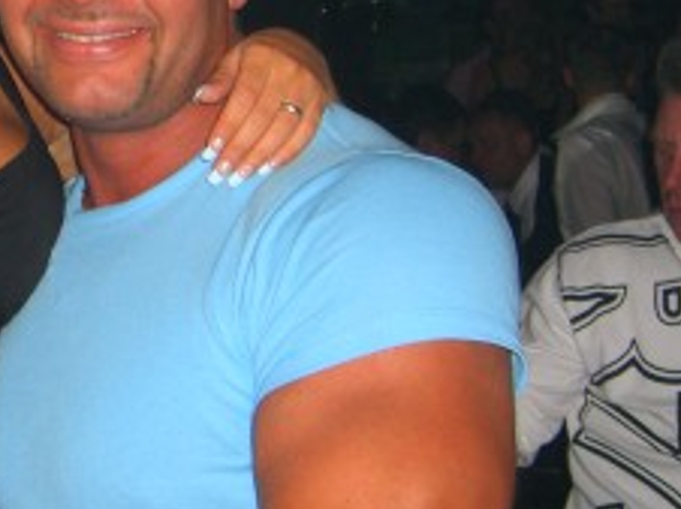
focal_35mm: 101
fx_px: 1985
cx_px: -27
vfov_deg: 14.6
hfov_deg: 18.9
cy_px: 145
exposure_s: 1/60
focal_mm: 7.9
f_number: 2.8
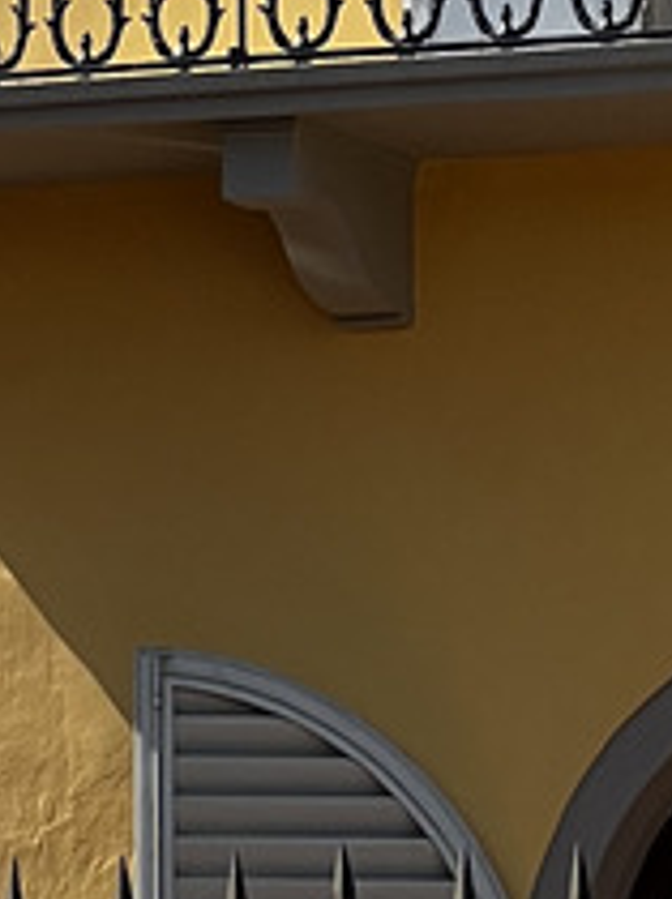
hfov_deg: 3.4
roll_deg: -0.6
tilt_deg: +17.6
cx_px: -338
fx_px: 11438
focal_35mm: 441
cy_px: -1301
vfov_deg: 4.4
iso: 32
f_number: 2.8
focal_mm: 9
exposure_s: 1/630
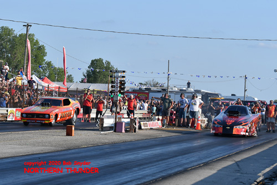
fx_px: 808
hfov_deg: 19.4
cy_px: 92
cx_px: 138
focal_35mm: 105
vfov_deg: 13.1
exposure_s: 1/1000
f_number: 5.6
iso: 160
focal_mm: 70
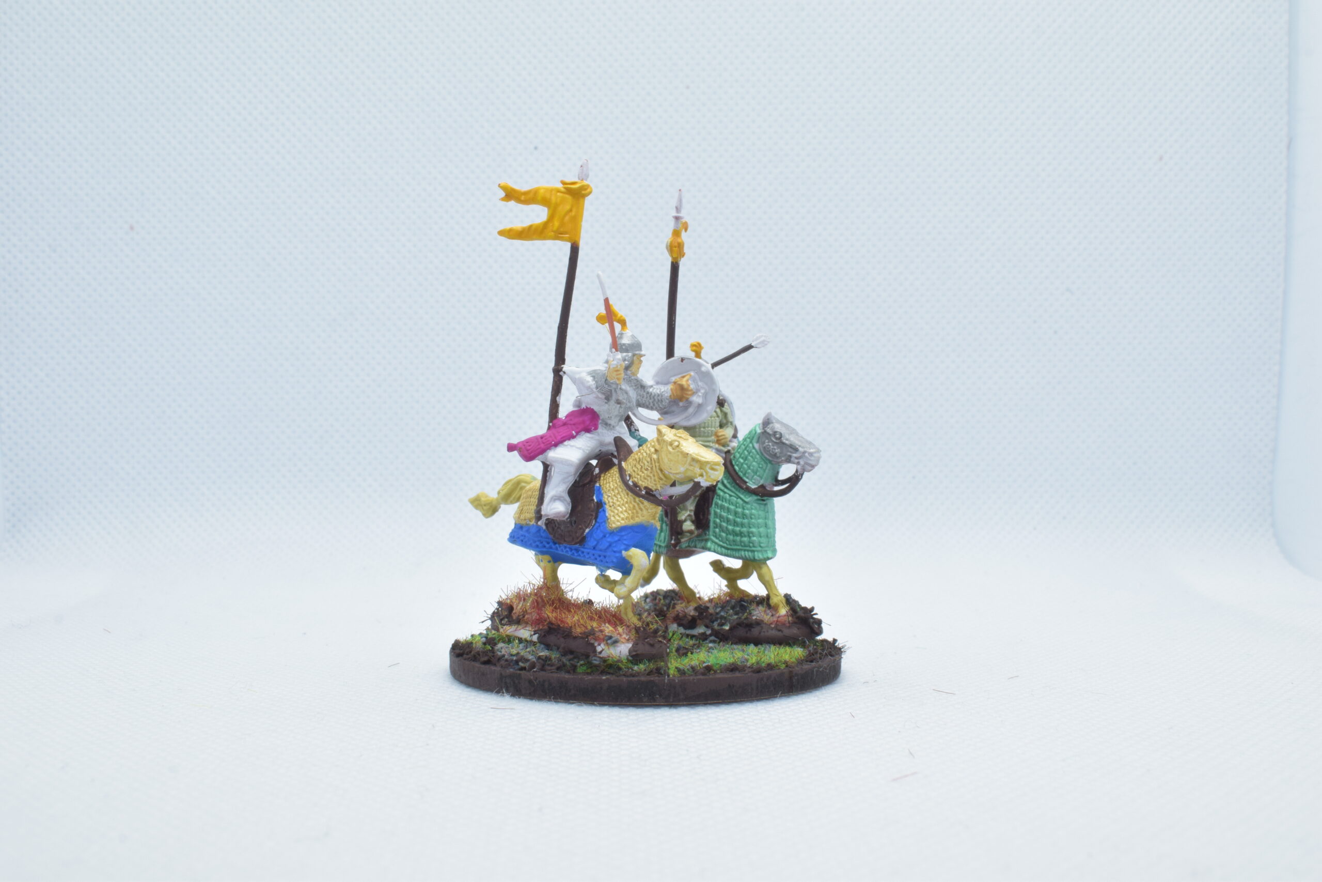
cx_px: 661
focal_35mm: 40
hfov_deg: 47.9
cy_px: 441
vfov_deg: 33.0
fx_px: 1487
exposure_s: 1/60
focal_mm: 27
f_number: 20
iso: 800
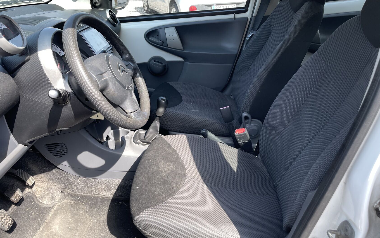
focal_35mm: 28
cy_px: 111
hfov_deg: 66.5
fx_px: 290
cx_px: 189
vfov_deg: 44.5
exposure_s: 1/561
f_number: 1.6
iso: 32
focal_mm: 4.2
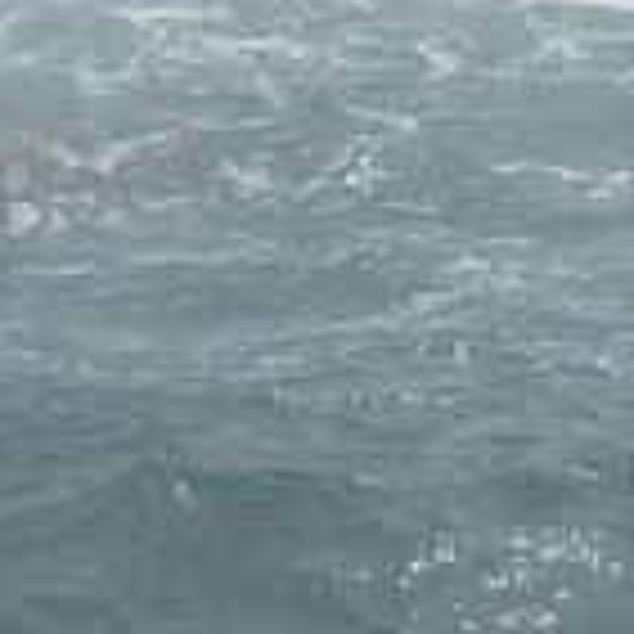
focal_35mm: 245
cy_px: -544
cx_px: 569
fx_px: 5077
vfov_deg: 6.9
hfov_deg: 7.1
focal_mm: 70
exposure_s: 1/800
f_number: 13
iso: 320
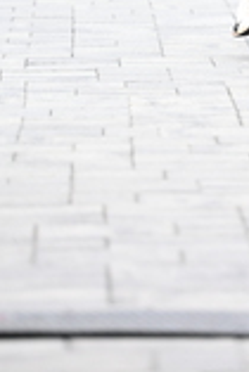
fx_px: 5269
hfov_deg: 2.7
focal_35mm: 509
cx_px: 279
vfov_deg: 4.0
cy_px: -90
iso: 1250
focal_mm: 145
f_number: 2.8
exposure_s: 1/1250
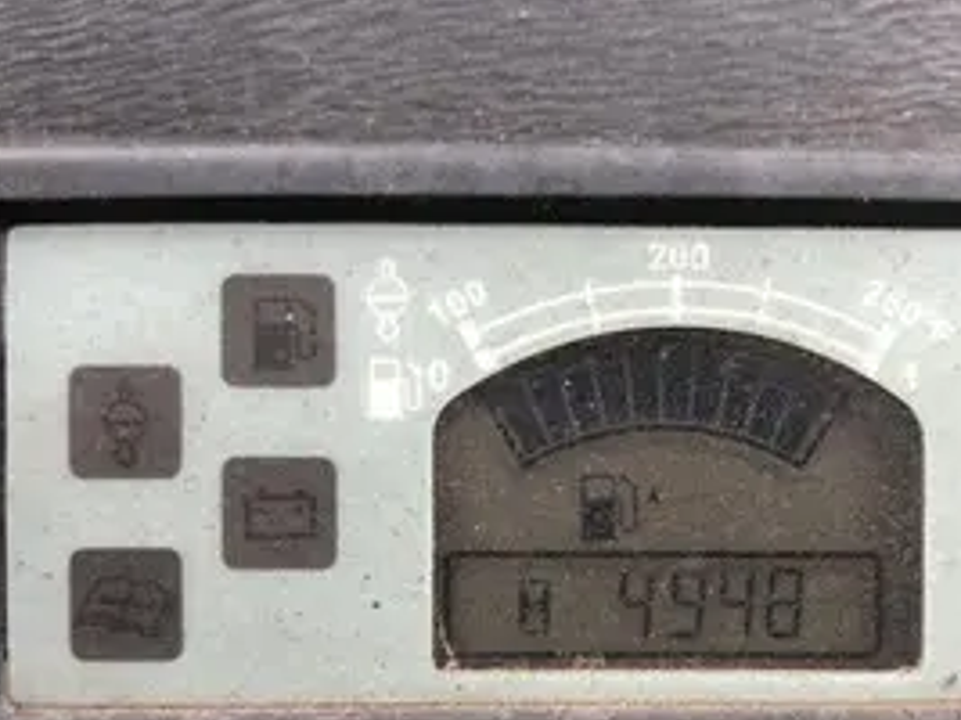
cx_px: 590
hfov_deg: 44.5
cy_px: 529
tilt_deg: -60.7
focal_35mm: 42
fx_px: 1165
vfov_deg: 33.7
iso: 32
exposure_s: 1/100
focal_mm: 4
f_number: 1.8
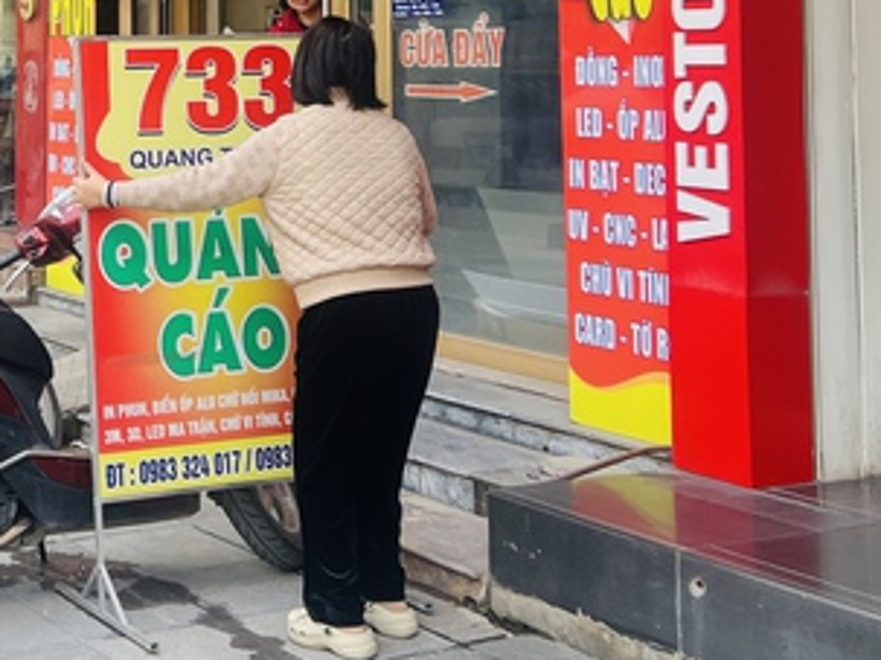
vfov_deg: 20.9
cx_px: -93
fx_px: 1705
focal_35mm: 67
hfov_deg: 26.6
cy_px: -48
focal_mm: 5.7
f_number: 1.5
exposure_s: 1/439
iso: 50
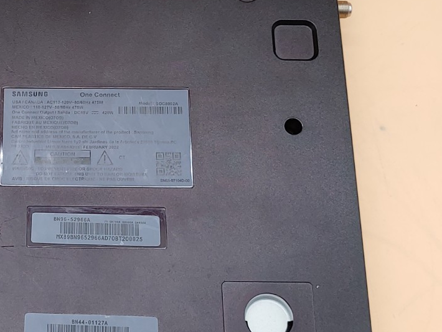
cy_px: 178
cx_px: 53
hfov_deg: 25.9
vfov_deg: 20.2
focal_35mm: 73
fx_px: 932
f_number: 1.8
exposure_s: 1/81
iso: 50
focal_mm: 4.36
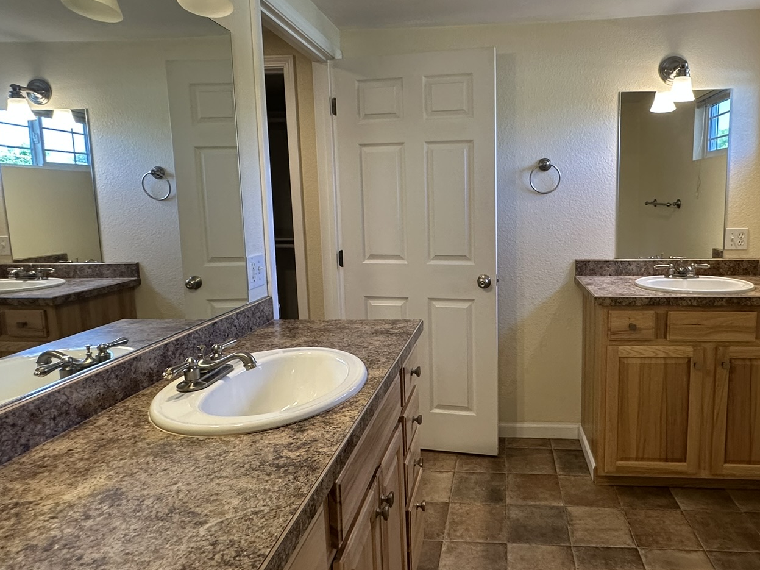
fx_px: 505
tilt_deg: -6.9
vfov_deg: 58.8
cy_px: 260
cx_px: 463
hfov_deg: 73.0
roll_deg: +0.9
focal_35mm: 23
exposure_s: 1/120
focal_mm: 2.22
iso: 200
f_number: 2.2
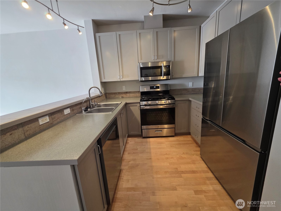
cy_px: 106
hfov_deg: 106.2
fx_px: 106
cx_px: 140
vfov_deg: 89.9
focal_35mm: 13
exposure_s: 1/120
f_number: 1.9
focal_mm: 2.2
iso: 200
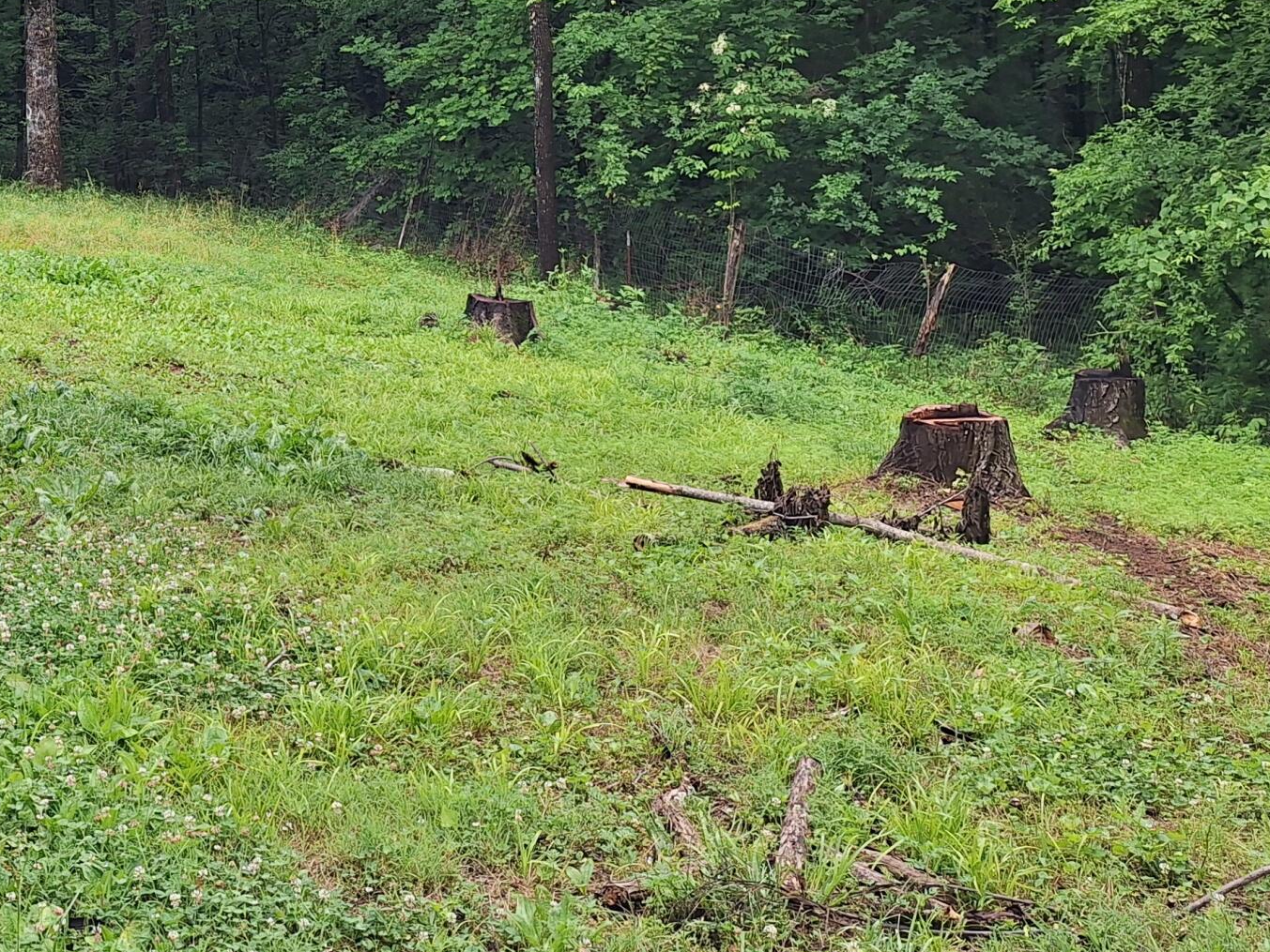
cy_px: -35
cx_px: 71
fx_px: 1871
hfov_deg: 34.8
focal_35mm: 51
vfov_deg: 26.8
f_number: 1.8
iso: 40
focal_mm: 5.54
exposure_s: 1/246
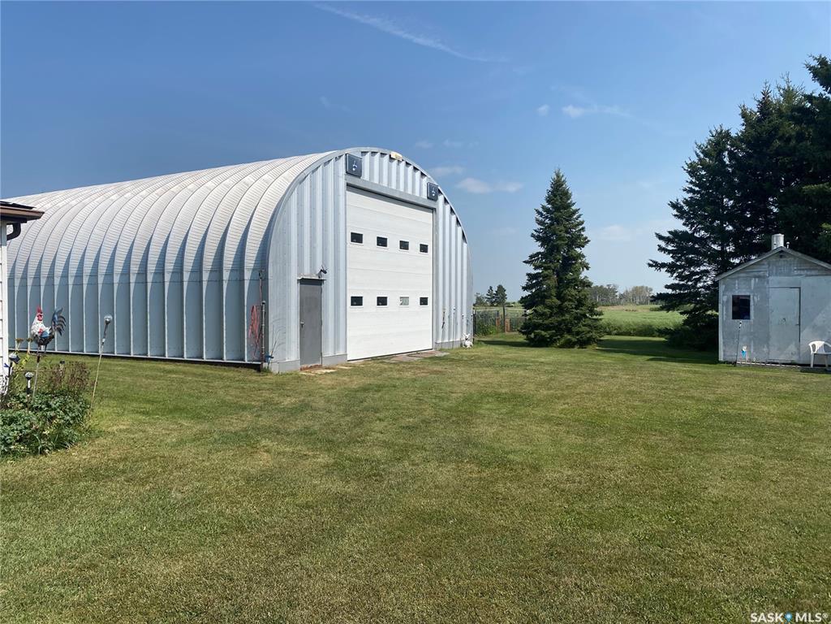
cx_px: 416
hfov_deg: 67.3
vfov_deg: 53.1
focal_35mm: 26
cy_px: 312
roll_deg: -0.4
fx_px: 624
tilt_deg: -1.2
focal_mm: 4.25
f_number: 1.8
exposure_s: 1/4808
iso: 32
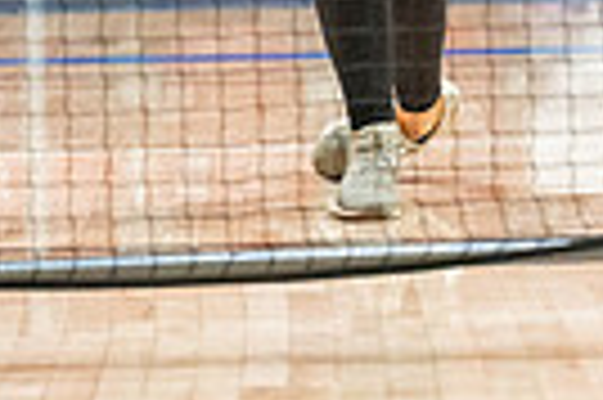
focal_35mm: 585
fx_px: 9787
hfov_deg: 3.5
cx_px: 747
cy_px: -402
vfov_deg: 2.3
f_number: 2.8
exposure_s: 1/500
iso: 5000
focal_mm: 135
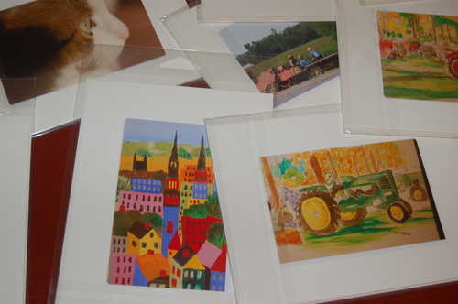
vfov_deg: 23.7
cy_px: 152
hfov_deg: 35.1
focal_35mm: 57
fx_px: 724
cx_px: 229
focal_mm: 38
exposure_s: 1/60
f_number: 5
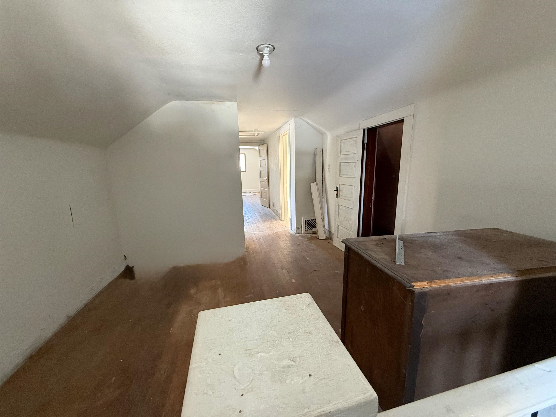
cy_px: 208
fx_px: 225
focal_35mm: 14
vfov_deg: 85.7
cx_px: 278
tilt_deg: -10.9
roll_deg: +1.5
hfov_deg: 102.1
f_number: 2.2
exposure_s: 1/60
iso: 400
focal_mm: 2.22
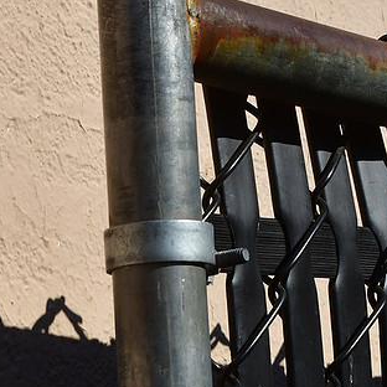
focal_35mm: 198
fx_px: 2504
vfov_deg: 8.8
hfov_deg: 8.8
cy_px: 234
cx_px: 94
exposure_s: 1/400
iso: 200
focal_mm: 44
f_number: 11
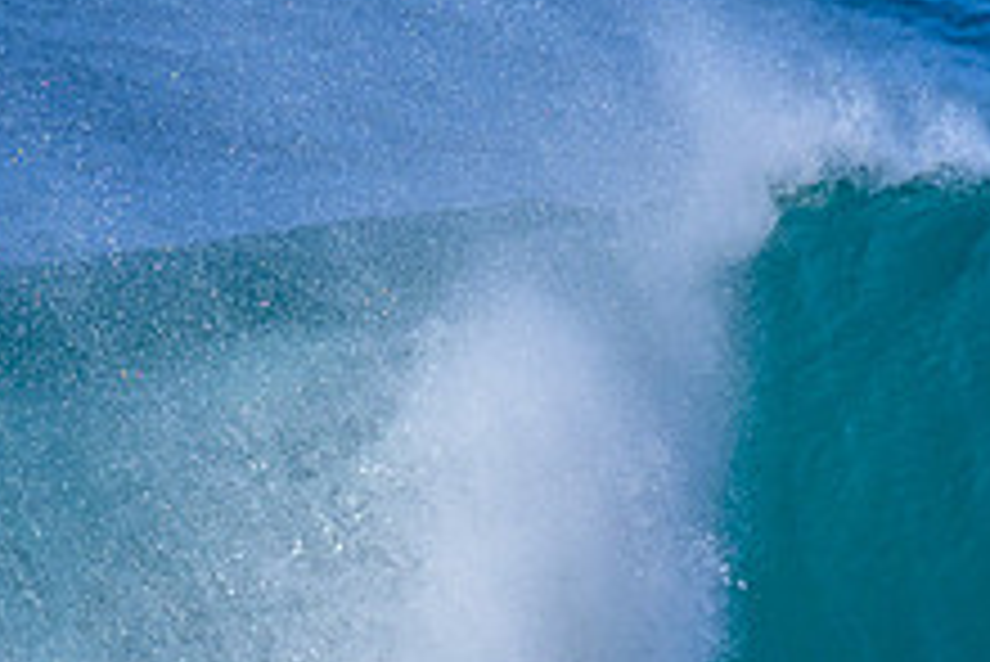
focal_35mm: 1826
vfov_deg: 0.8
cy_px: 629
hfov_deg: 1.1
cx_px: 496
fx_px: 50246
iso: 560
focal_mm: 560
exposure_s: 1/2000
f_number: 8
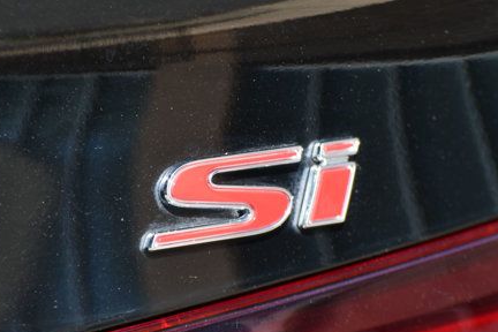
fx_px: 3749
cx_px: 259
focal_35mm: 271
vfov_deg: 5.1
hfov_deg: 7.6
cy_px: 116
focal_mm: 122
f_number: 5.6
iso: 220
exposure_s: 1/250
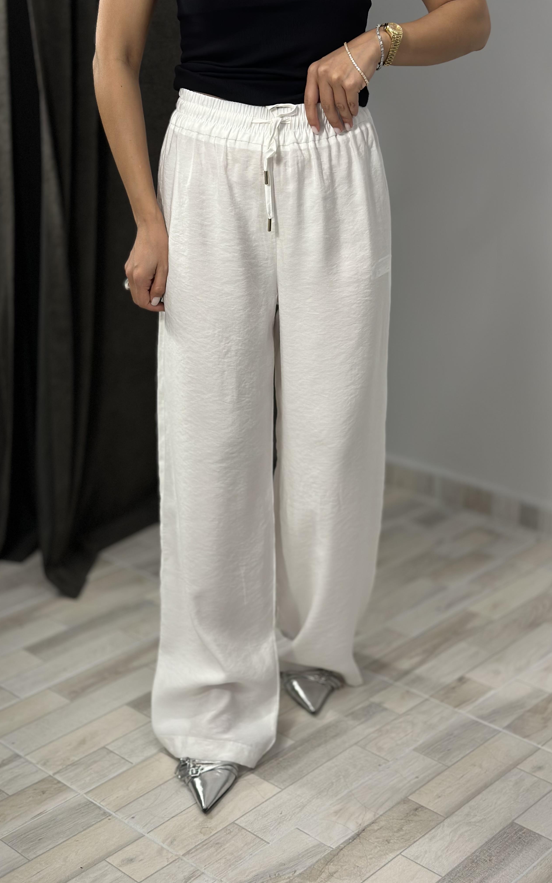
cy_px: 442
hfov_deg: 25.3
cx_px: 261
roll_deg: +0.2
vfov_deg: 39.6
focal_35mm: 51
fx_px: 1228
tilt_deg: -18.5
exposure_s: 1/106
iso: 64
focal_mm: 6.86
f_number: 1.78
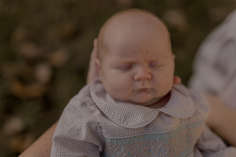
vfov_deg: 27.0
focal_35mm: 50
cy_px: 78
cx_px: 118
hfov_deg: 39.6
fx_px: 328
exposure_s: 1/640
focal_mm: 50
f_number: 1.8
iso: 160
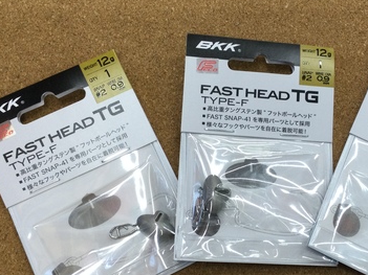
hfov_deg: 35.7
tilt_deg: -75.1
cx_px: 254
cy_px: 157
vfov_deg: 27.5
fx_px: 563
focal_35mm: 53
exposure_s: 1/40
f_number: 2.4
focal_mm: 3.3
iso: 32
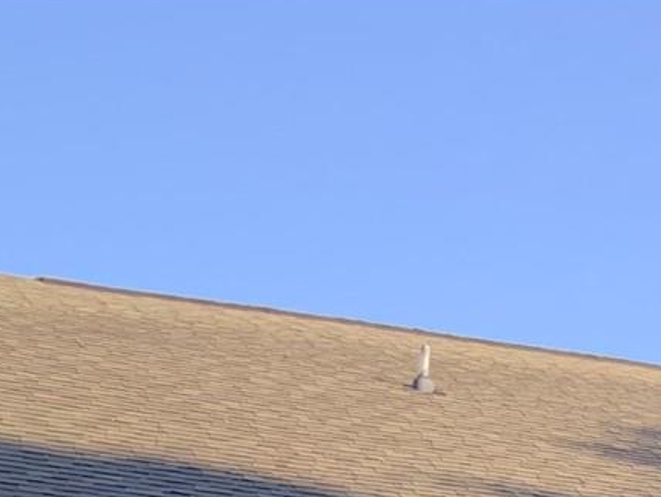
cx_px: 1071
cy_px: 1172
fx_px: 2637
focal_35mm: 138
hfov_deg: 13.3
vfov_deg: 9.6
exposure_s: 1/186
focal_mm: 3
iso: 16
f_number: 1.8
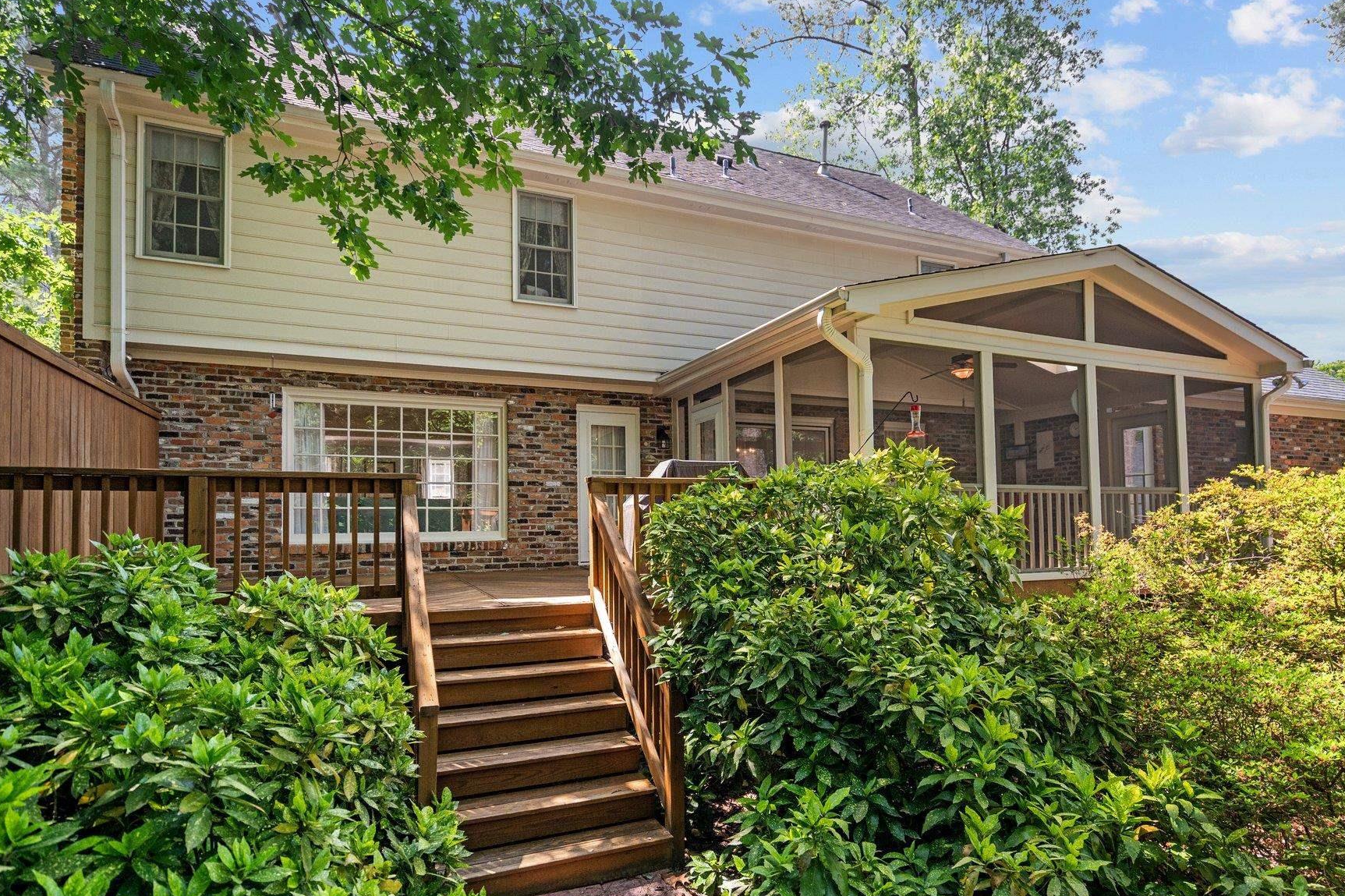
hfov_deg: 86.9
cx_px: 705
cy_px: 475
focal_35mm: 19
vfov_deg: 64.5
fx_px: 710
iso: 800
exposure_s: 1/160
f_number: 4
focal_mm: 16
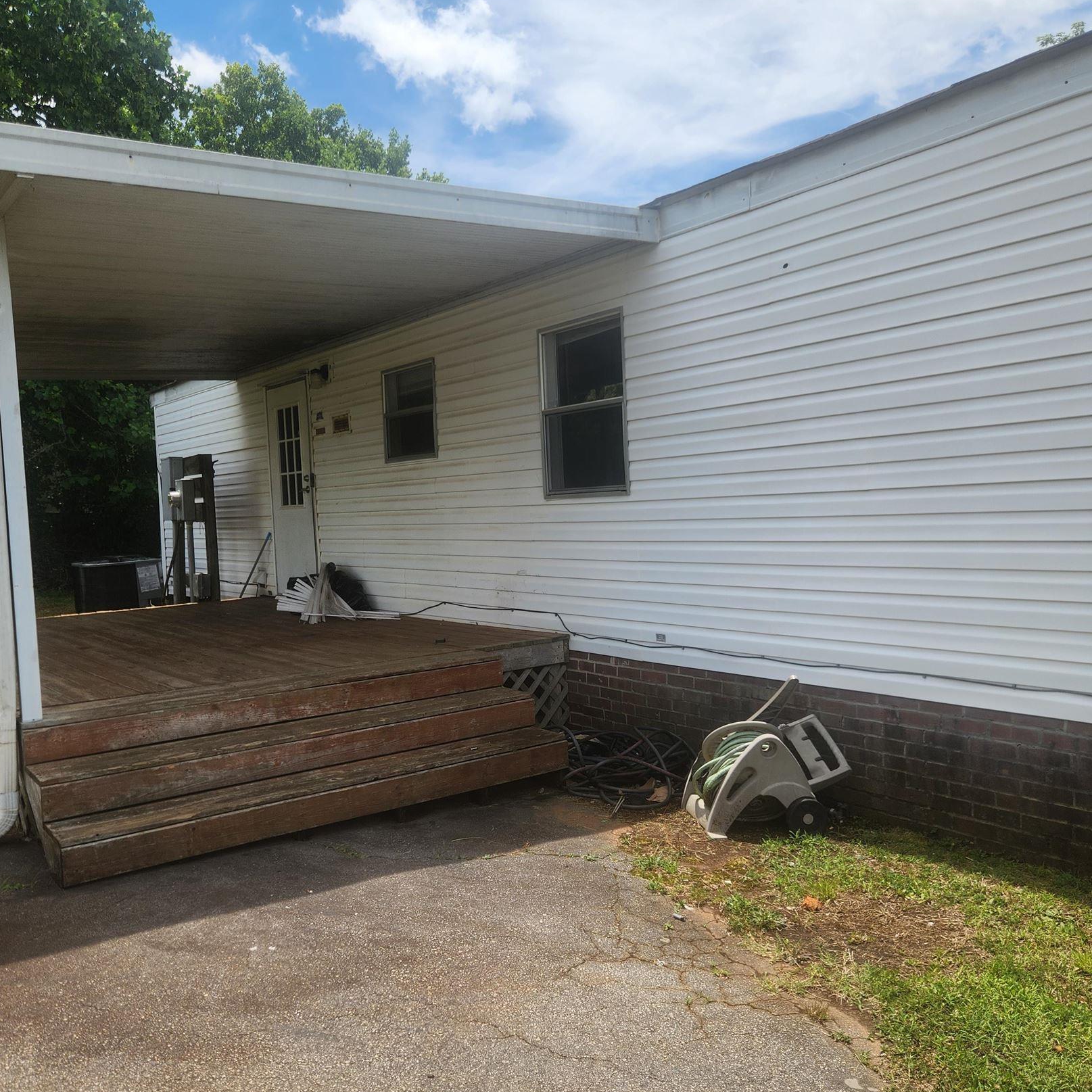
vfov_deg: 55.6
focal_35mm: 29
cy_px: 567
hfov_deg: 55.6
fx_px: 1035
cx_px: 530
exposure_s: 1/1601
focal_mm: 5.4
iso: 20
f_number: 1.8
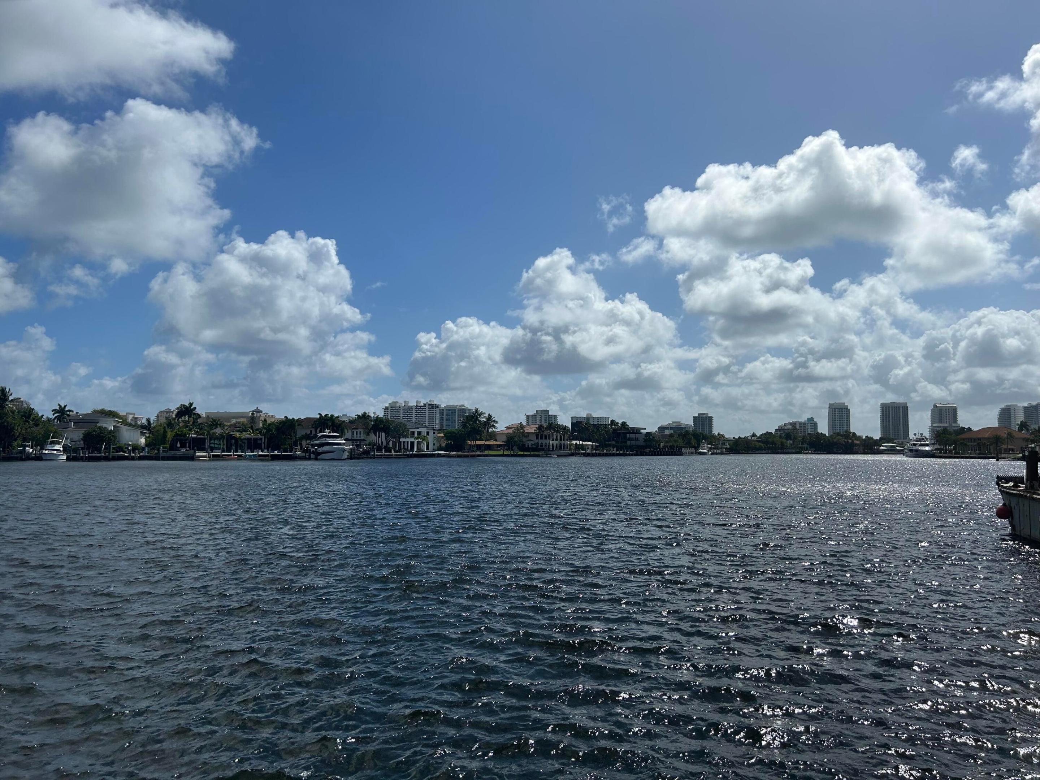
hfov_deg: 67.3
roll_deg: -0.6
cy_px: 390
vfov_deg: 53.1
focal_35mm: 26
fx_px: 781
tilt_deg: +3.9
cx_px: 520
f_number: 1.5
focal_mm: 5.7
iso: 50
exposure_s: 1/12658
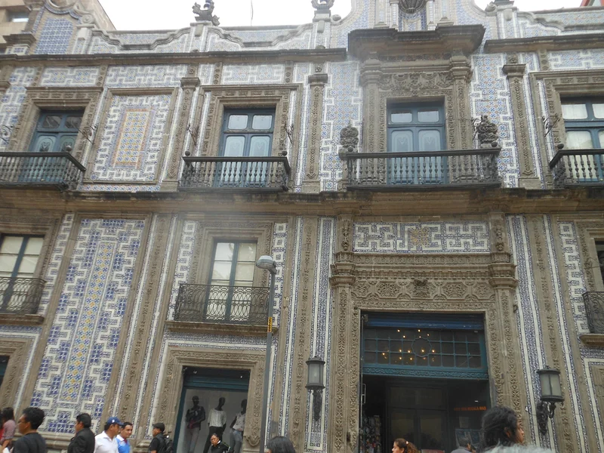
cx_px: 302
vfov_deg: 54.9
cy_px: 226
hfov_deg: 69.4
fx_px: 436
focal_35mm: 25
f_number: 3.2
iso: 80
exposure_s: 1/250
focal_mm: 4.5
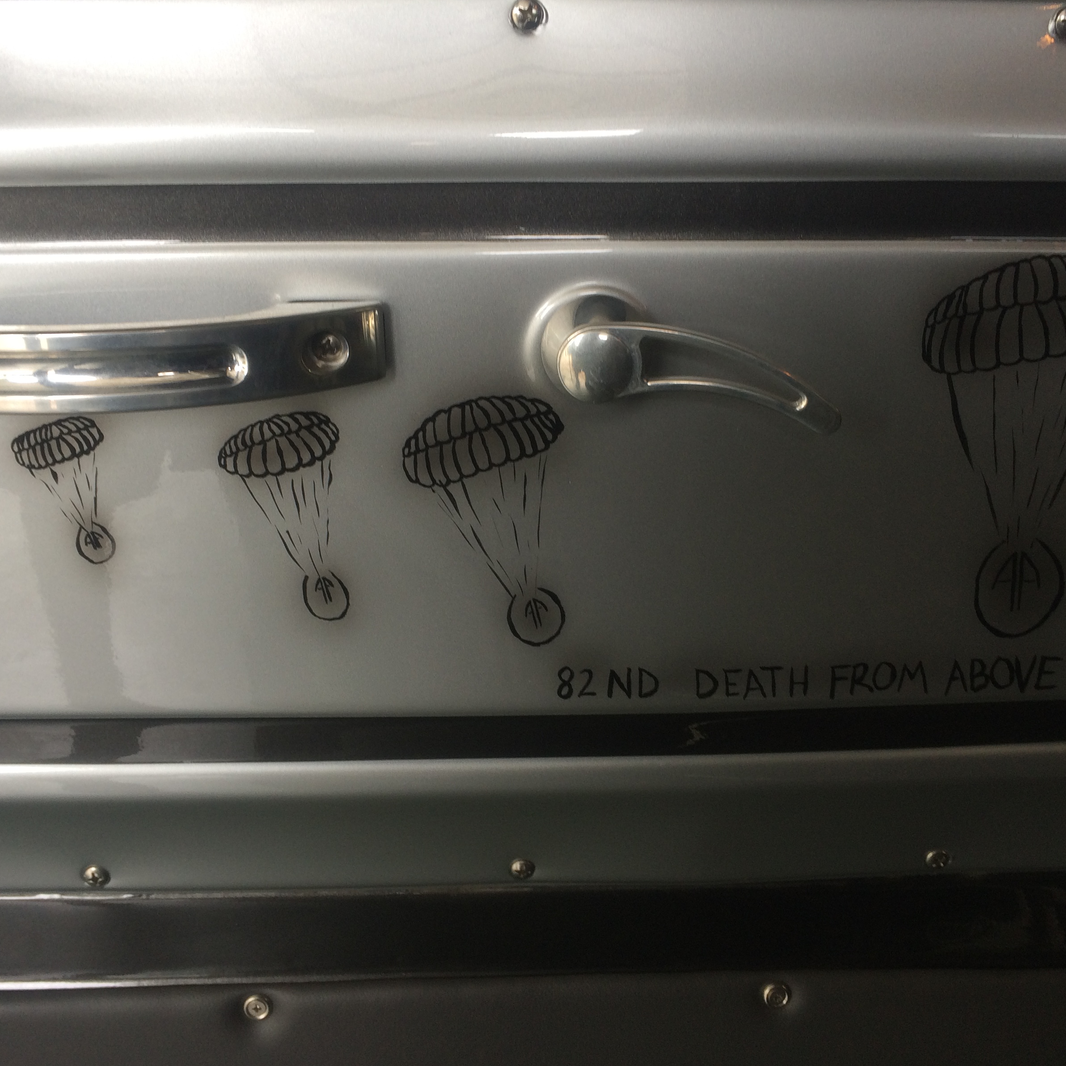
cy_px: 542
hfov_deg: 47.2
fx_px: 1219
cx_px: 536
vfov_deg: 47.2
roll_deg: +3.5
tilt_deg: -20.1
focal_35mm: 35
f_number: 2.2
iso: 40
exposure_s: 1/30
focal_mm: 4.15
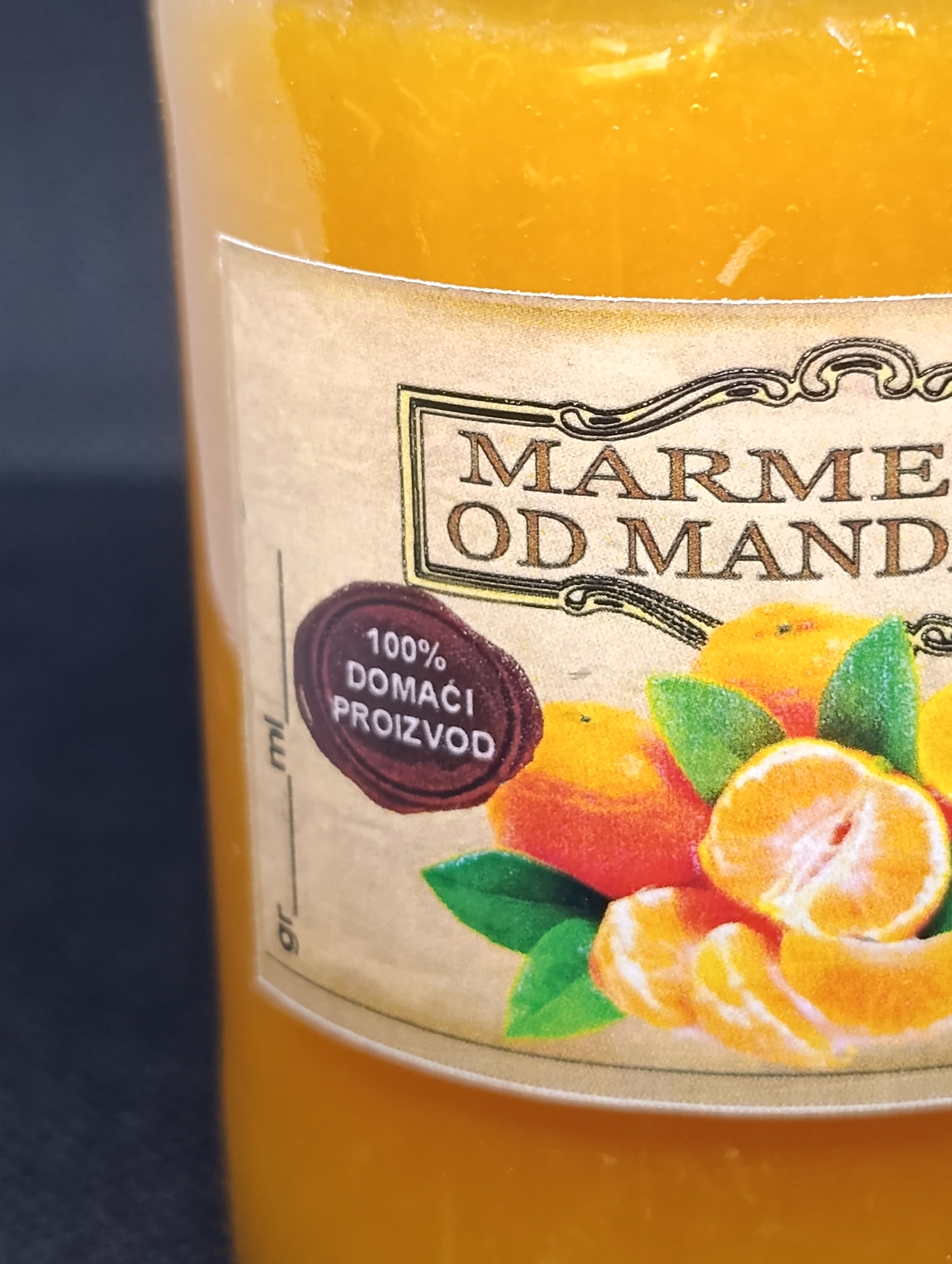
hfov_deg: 17.7
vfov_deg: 23.5
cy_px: 490
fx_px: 3035
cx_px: 775
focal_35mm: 83
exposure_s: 1/100
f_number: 1.65
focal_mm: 6.11
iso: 1025
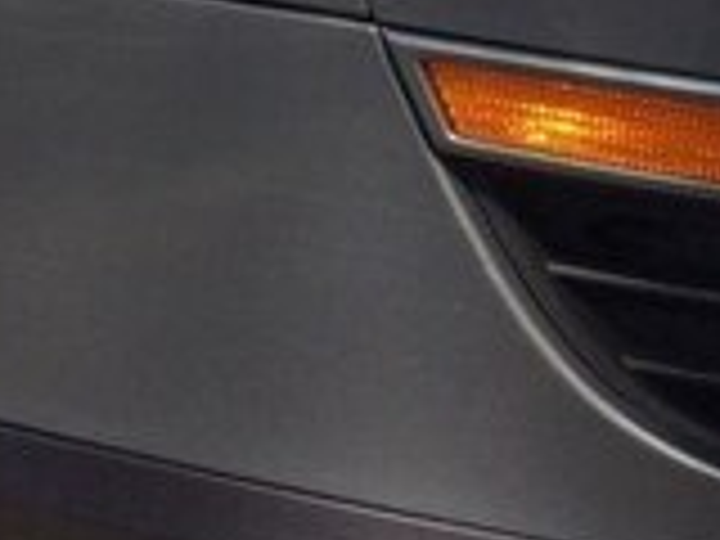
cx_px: -724
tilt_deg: -3.0
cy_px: -407
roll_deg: -0.5
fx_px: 2496
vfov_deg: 11.5
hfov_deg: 13.9
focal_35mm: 120
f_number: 2.2
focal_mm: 4.15
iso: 32
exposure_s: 1/419
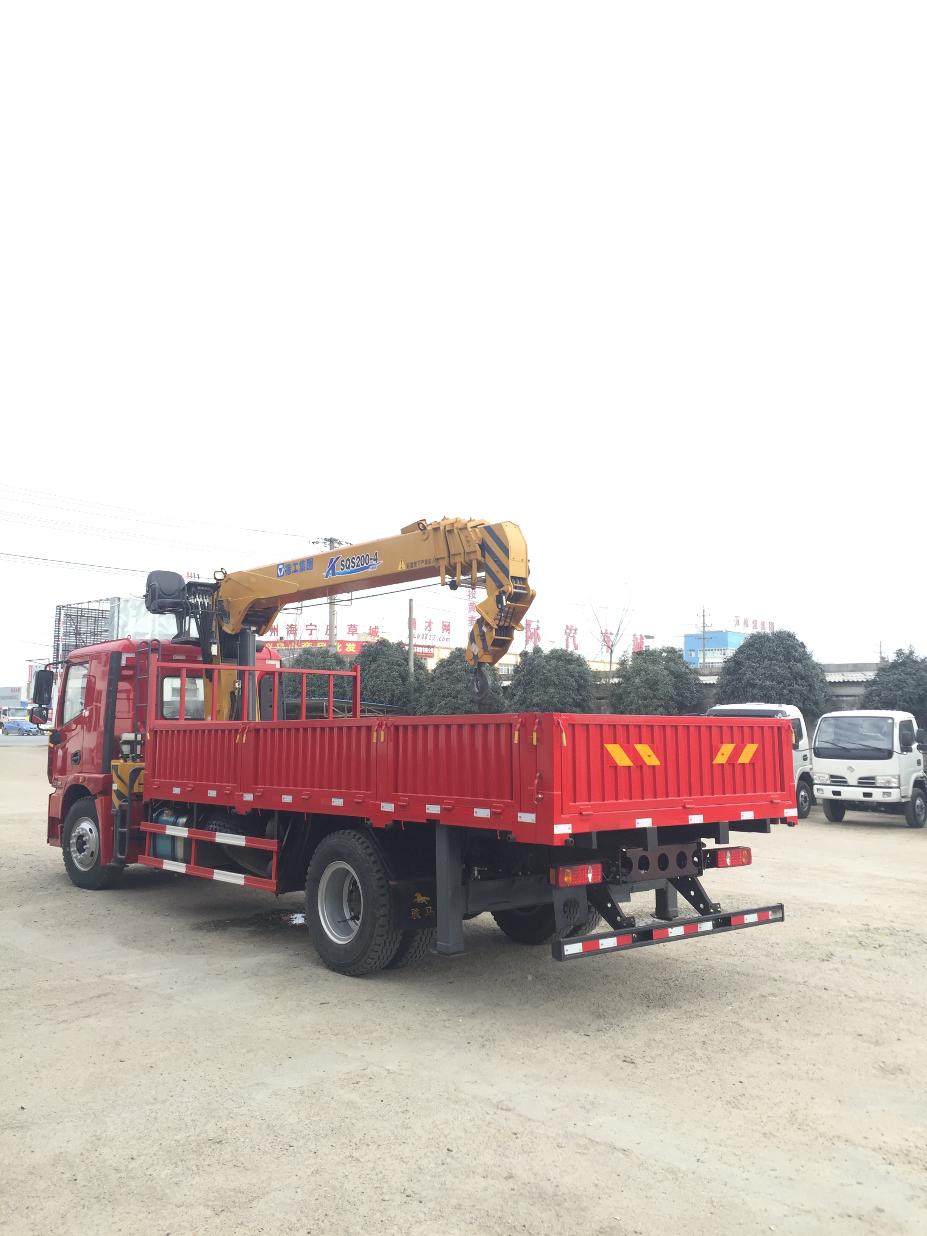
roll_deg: -0.7
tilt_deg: +8.6
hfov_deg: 48.2
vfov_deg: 61.7
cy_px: 618
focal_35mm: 29
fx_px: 1035
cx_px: 464
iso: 32
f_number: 2.2
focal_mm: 4.15
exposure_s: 1/344
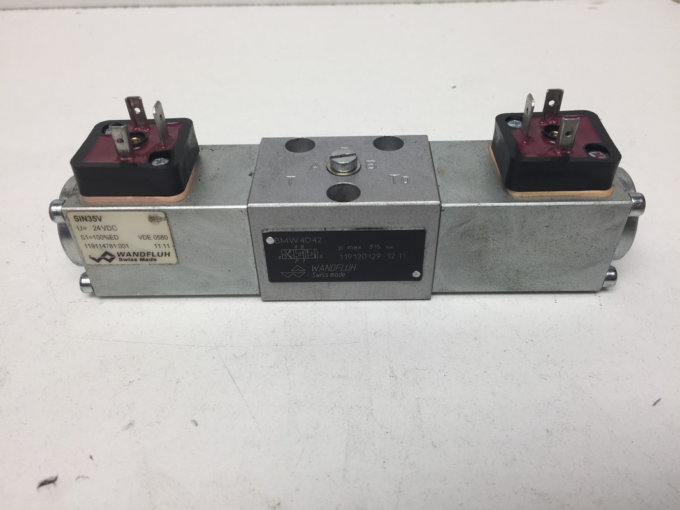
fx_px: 570
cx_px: 340
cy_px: 255
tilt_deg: -40.7
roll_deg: +2.1
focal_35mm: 29
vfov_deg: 48.2
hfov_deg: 61.7
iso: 32
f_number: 2.2
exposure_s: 1/113
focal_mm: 4.15
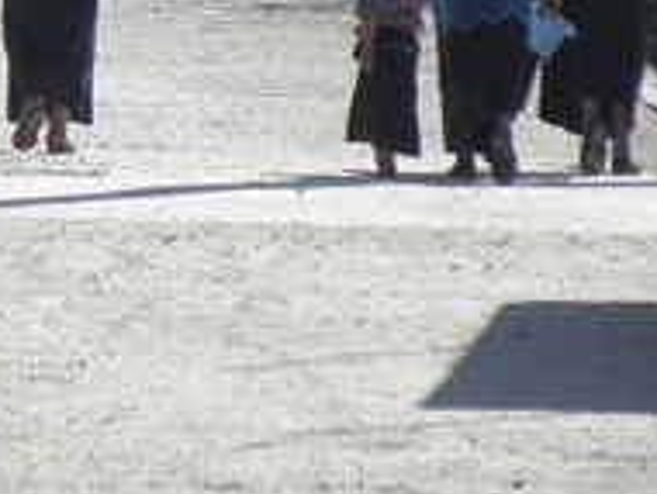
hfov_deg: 1.5
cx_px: -45
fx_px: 25047
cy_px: -252
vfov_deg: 1.1
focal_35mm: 1318
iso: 80
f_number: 5
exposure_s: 1/400
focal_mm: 69.85
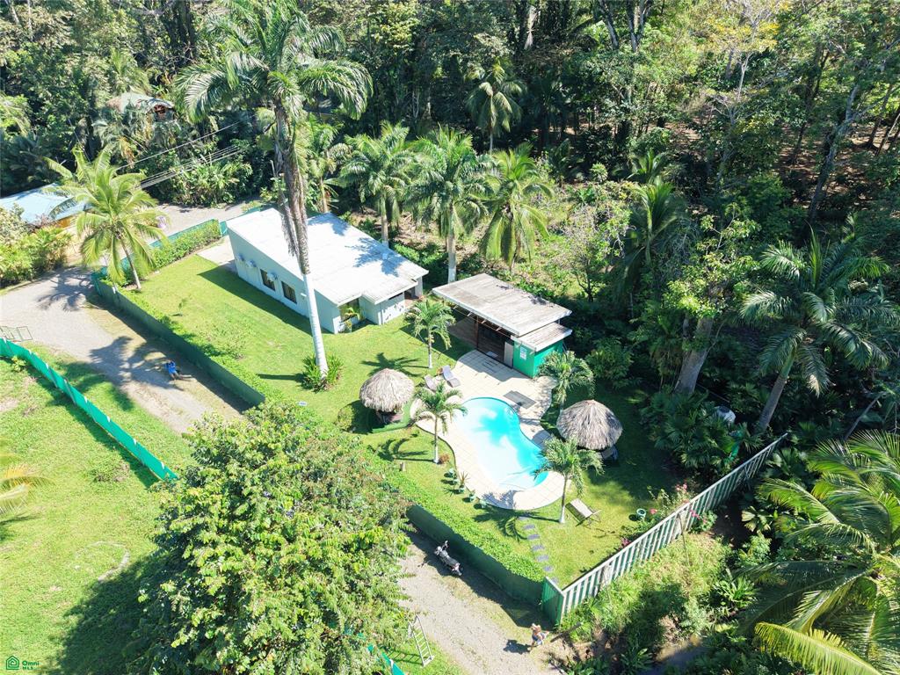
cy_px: 338
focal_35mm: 24
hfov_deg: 71.6
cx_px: 450
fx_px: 624
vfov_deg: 56.8
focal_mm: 8.67
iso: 260
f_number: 1.8
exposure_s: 1/1000
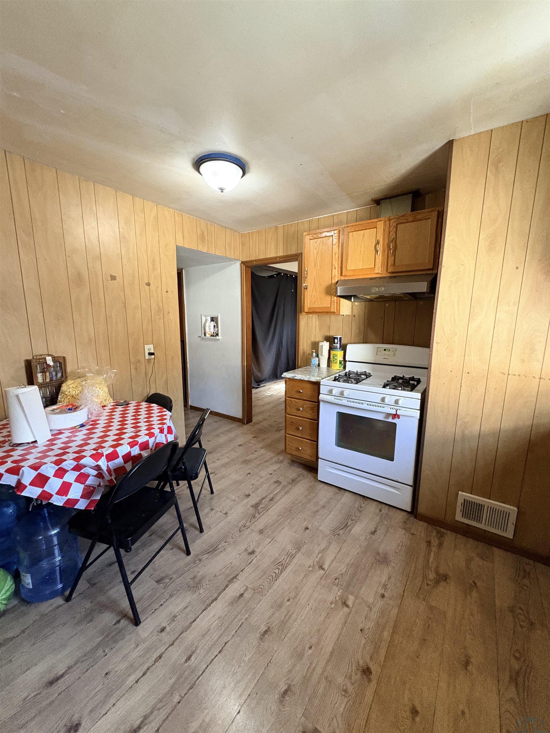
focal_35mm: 14
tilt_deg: -8.6
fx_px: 297
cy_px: 366
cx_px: 275
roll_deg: +0.0
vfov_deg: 102.1
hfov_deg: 85.7
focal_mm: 2.22
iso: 640
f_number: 2.2
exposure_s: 1/60
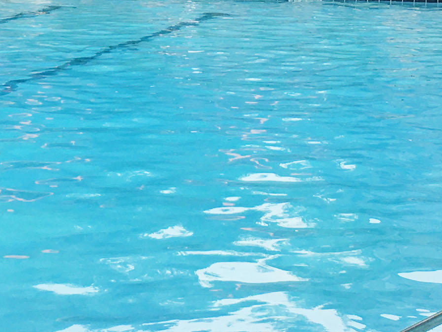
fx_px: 1661
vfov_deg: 11.2
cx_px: 142
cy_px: -70
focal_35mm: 130
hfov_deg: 15.1
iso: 25
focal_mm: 4.15
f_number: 2.2
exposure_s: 1/506
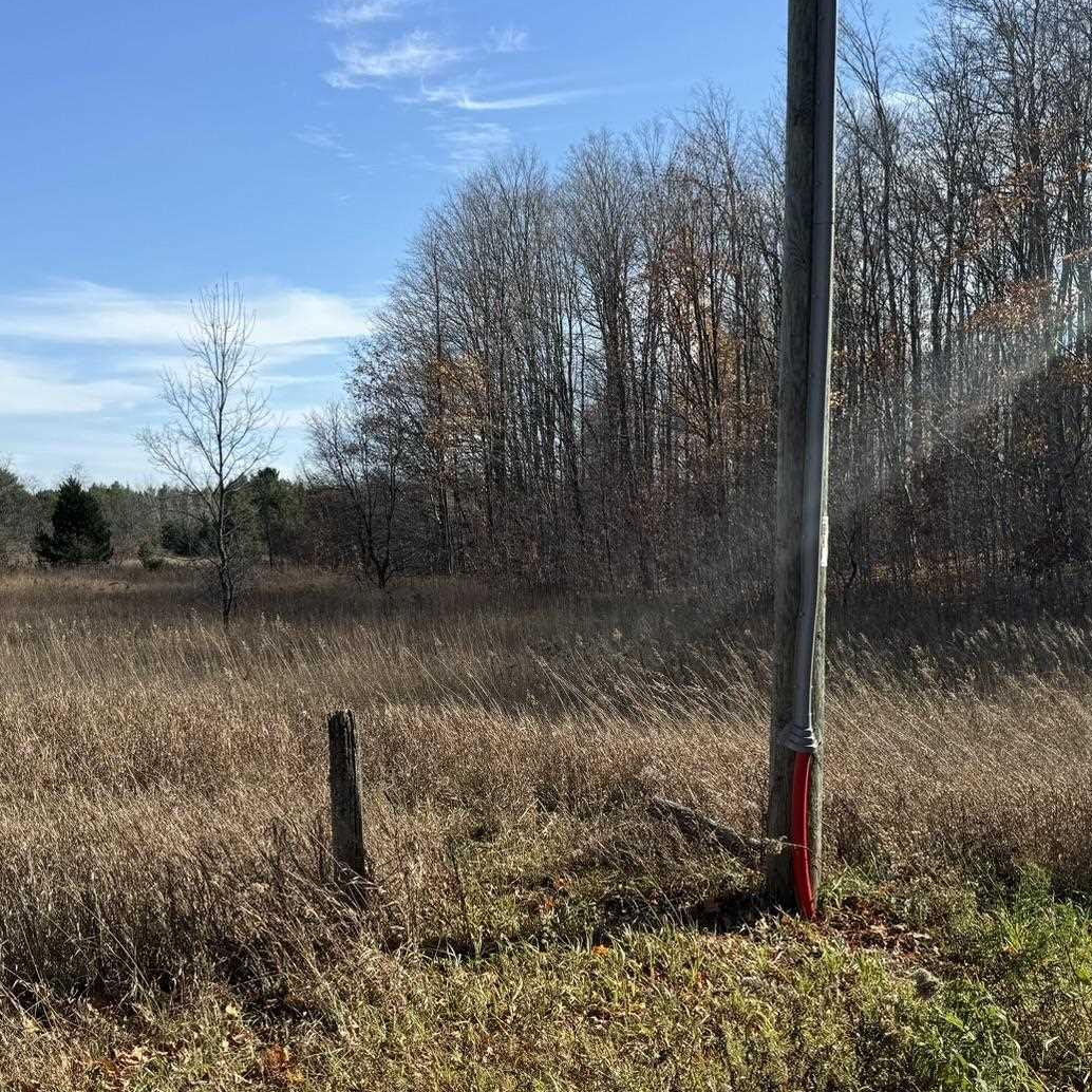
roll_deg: -0.2
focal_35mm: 42
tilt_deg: -4.8
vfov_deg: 39.7
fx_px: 1499
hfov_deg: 40.0
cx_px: 524
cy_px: 704
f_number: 1.78
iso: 80
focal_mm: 6.76
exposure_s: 1/2959
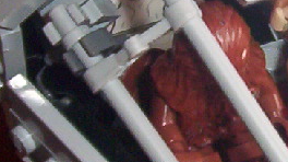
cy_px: 78
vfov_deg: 6.9
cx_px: 298
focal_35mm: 176
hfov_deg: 12.1
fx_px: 1343
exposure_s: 1/30
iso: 140
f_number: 2.76
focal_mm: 5.54
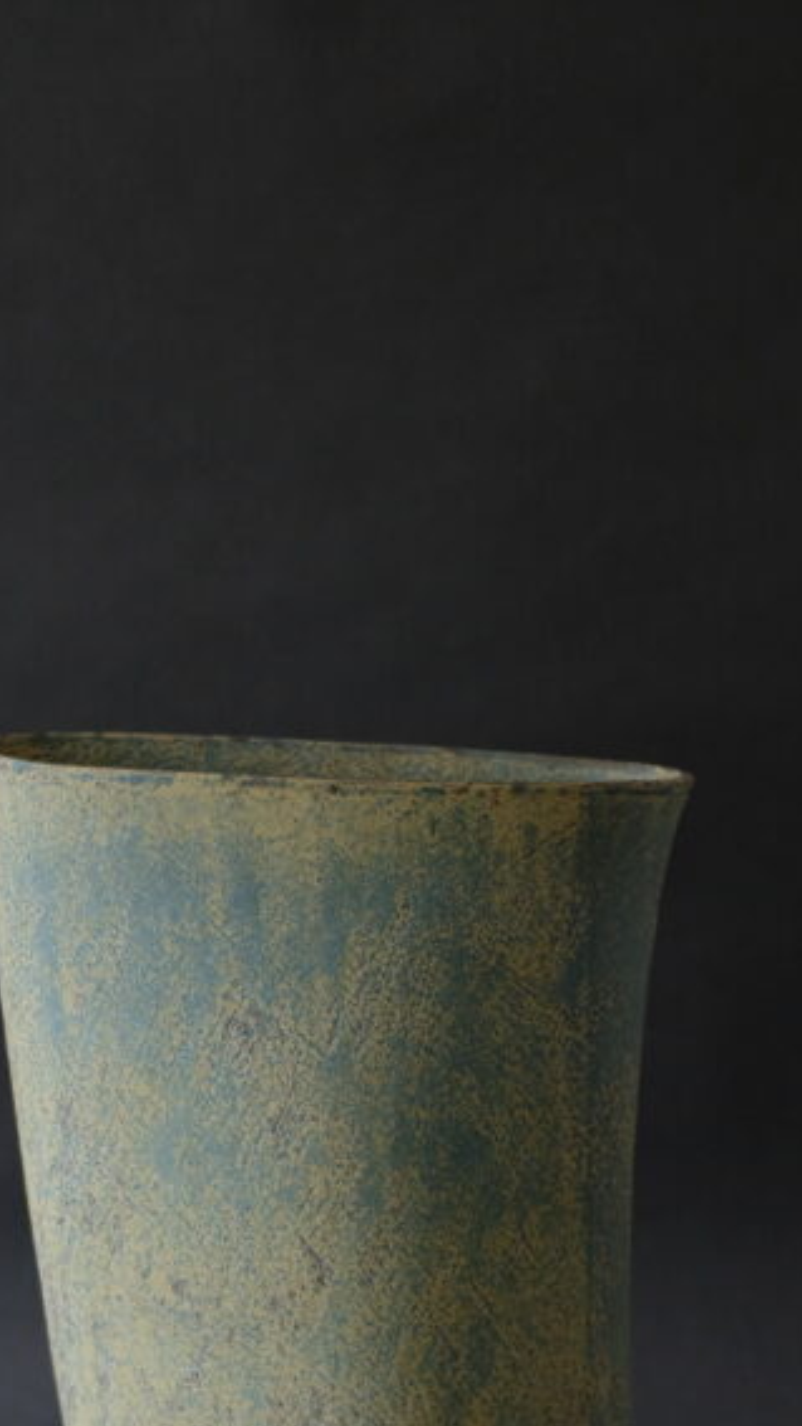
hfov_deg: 12.4
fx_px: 3704
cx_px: 409
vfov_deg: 21.5
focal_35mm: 98
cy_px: 1114
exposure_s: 1/40
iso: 800
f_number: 2
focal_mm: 35
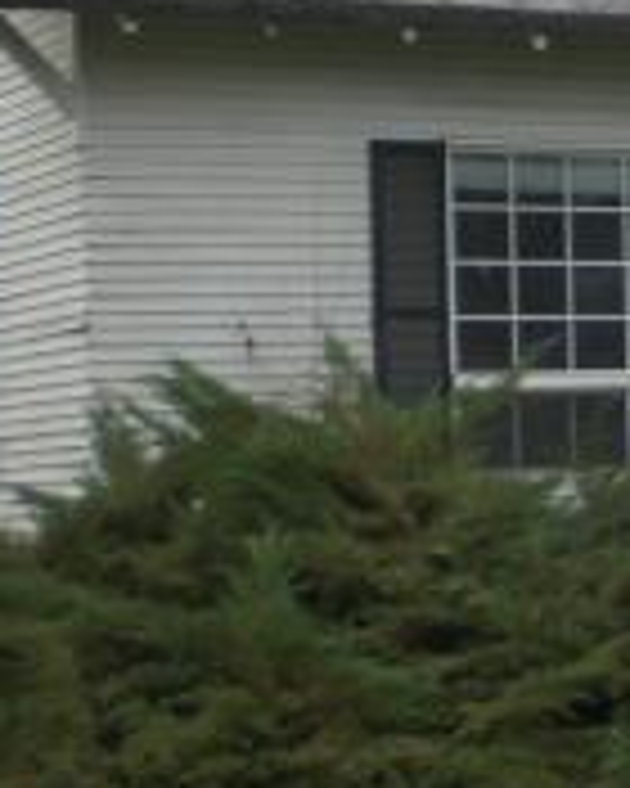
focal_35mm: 136
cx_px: 828
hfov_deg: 11.1
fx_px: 3170
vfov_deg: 14.1
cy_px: 266
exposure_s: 1/250
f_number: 3.1
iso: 50
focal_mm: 6.3
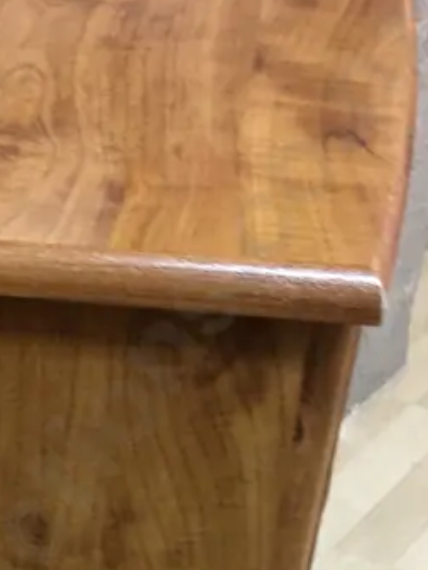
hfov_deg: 16.1
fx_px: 1450
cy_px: 709
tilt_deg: -39.1
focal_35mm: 88
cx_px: -100
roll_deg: -3.0
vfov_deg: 20.6
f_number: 2.2
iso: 64
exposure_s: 1/17
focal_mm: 4.15
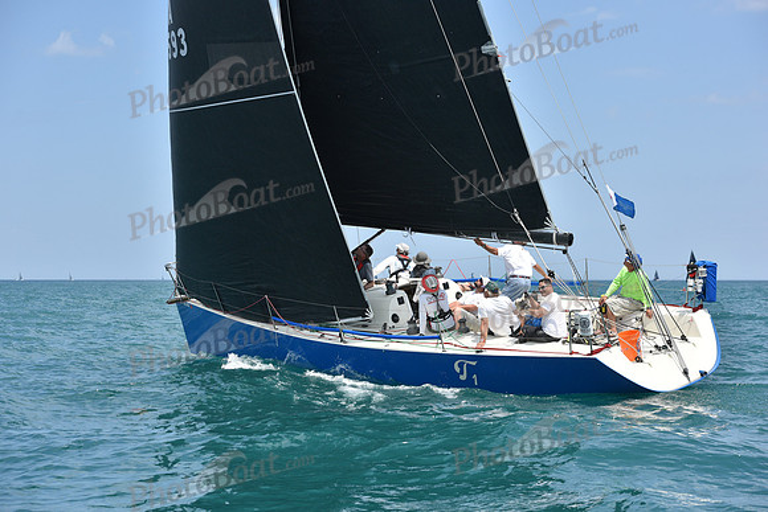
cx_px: 384
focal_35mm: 70
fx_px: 1494
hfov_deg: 28.8
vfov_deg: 19.5
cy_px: 256
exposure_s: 1/1250
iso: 250
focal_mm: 70
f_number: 6.3
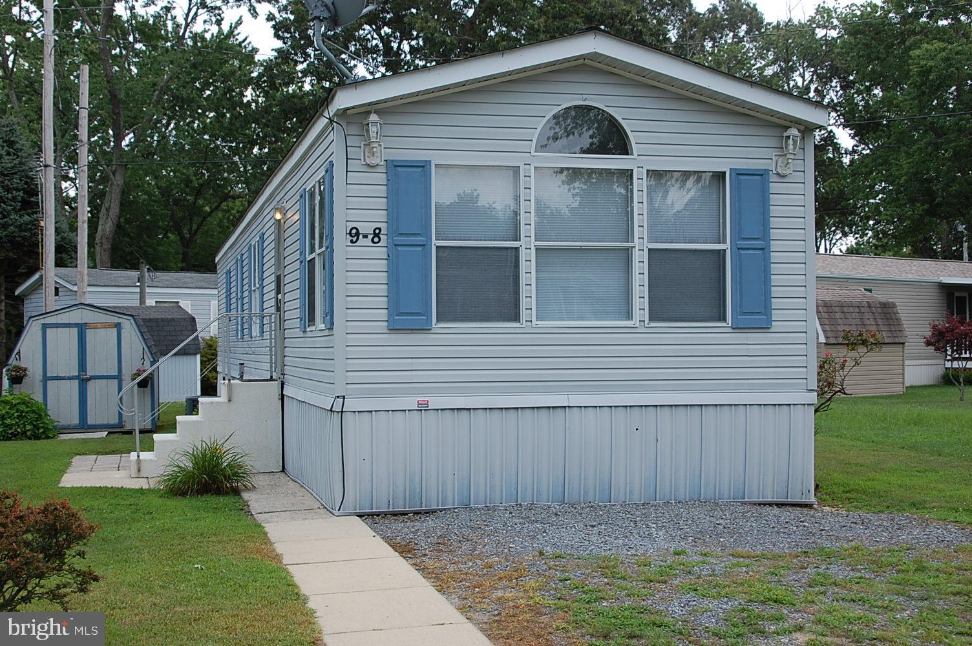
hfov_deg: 38.9
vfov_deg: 26.4
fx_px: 1376
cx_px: 486
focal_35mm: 51
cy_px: 323
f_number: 8
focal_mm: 34
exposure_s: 1/250
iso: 200
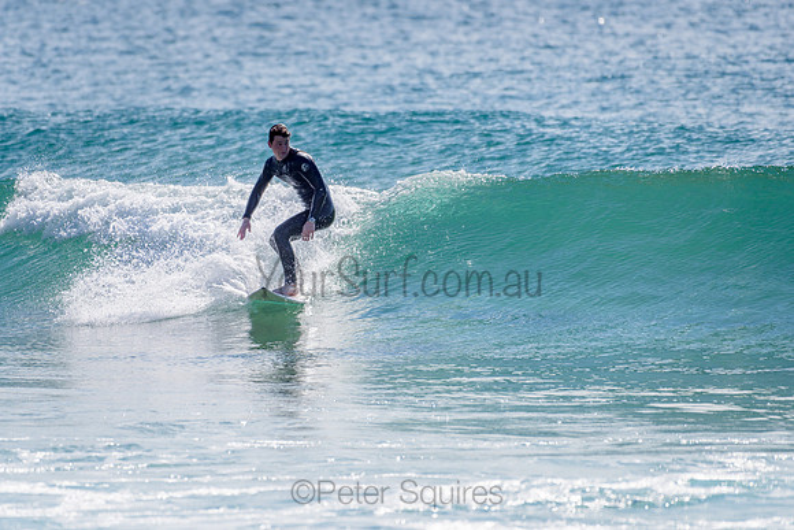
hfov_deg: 3.4
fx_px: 13519
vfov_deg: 2.2
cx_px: 307
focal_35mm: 613
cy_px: 218
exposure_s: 1/2000
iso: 100
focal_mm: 500
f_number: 5.6
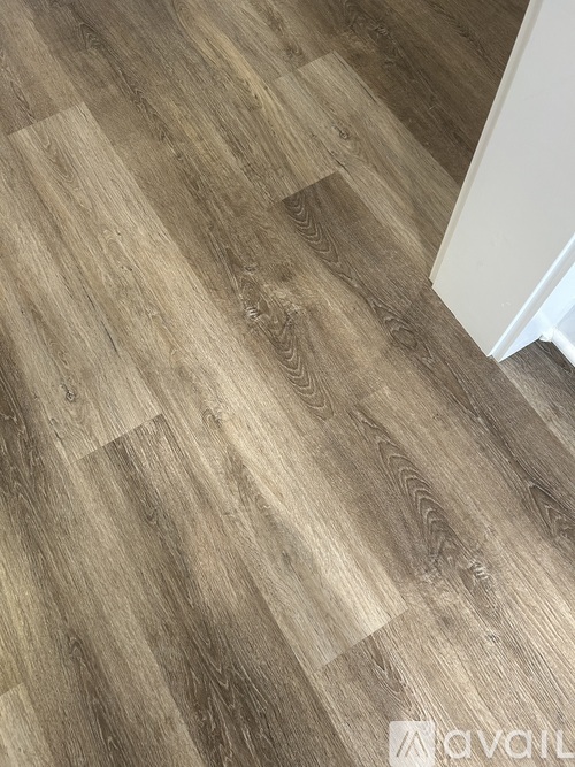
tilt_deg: -68.9
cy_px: 384
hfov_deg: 53.0
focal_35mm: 26
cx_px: 288
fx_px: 576
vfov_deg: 67.3
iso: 125
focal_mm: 5.7
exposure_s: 1/60
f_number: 1.5
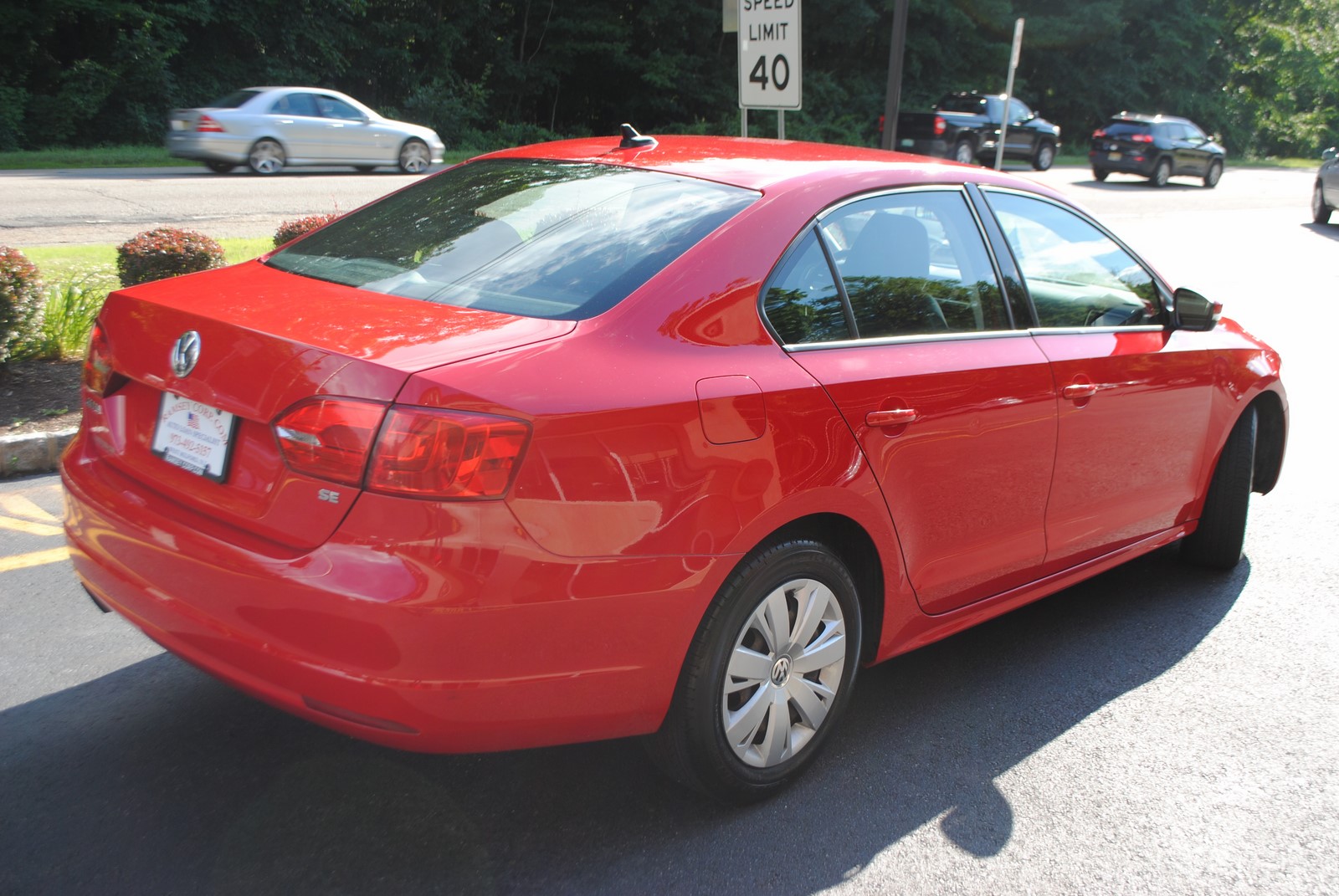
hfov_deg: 53.1
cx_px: 670
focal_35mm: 36
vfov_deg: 37.0
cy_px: 448
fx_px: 1341
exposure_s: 1/125
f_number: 5.6
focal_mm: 24
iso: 100
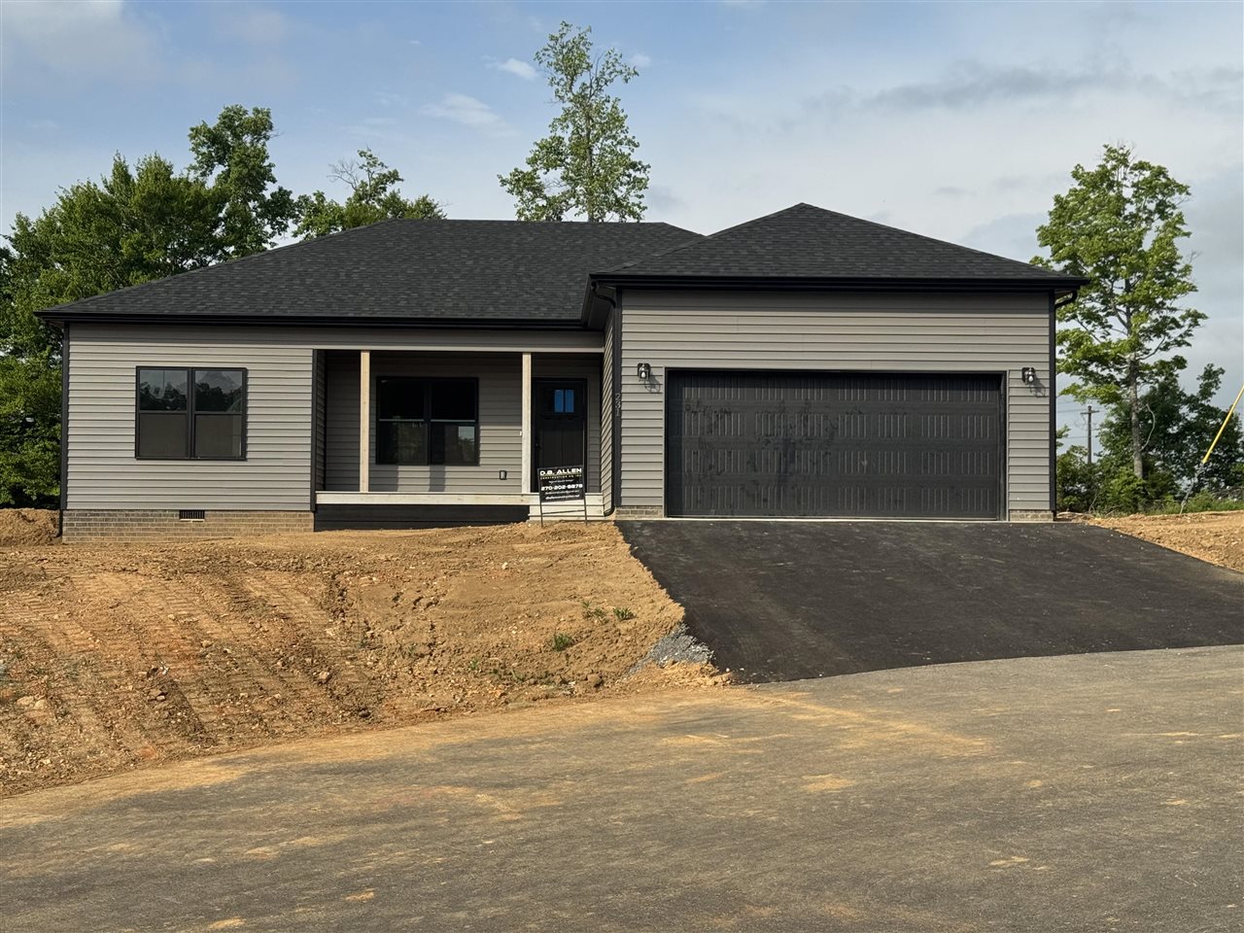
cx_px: 622
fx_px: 1725
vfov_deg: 30.3
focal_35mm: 48
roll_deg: -1.3
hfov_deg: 39.7
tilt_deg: +2.1
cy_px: 466
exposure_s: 1/5848
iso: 64
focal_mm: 6.76
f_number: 1.78
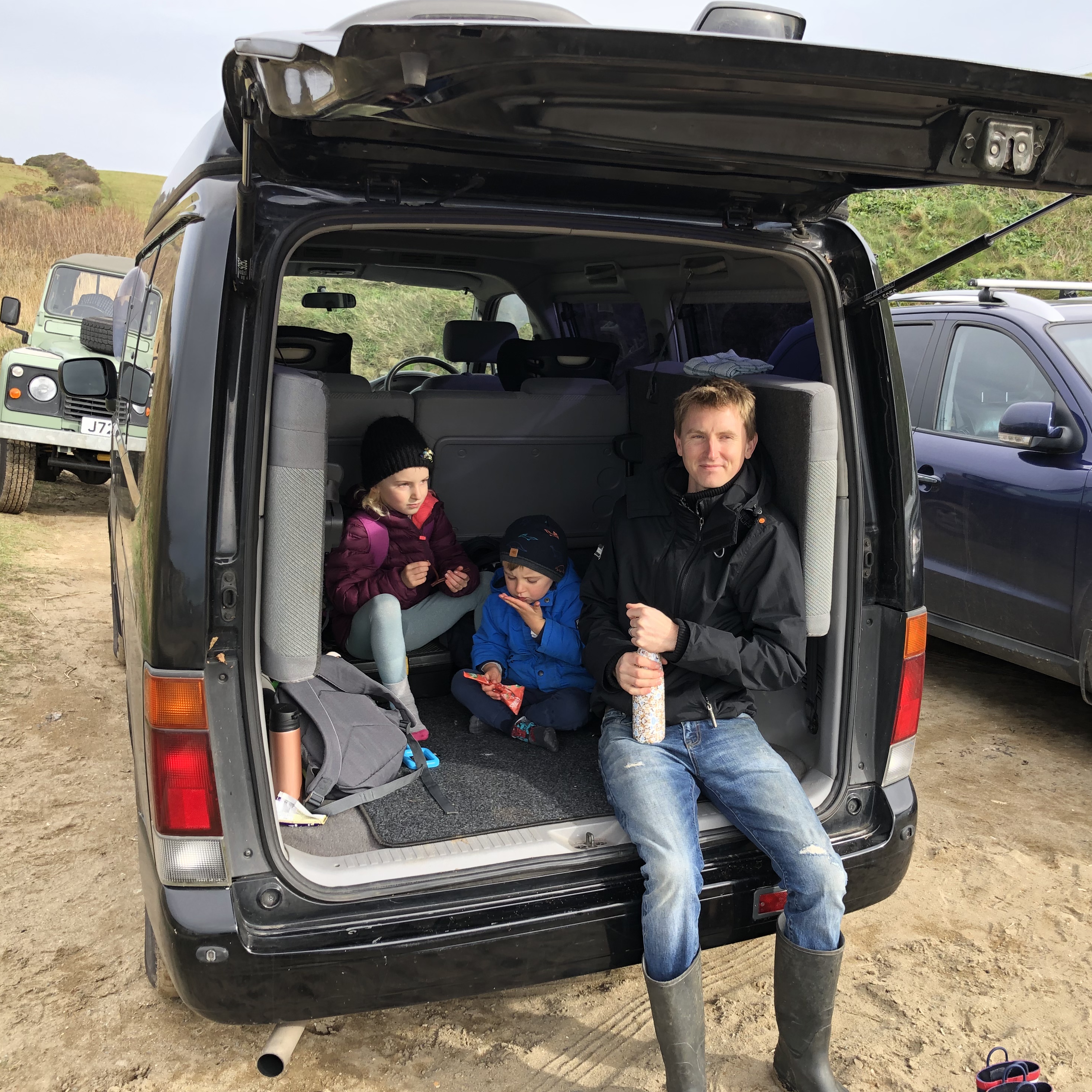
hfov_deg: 48.1
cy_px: 557
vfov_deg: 48.4
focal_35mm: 34
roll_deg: +1.1
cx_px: 658
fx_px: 1213
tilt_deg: -10.9
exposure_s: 1/185
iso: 20
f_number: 1.8
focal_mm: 3.99
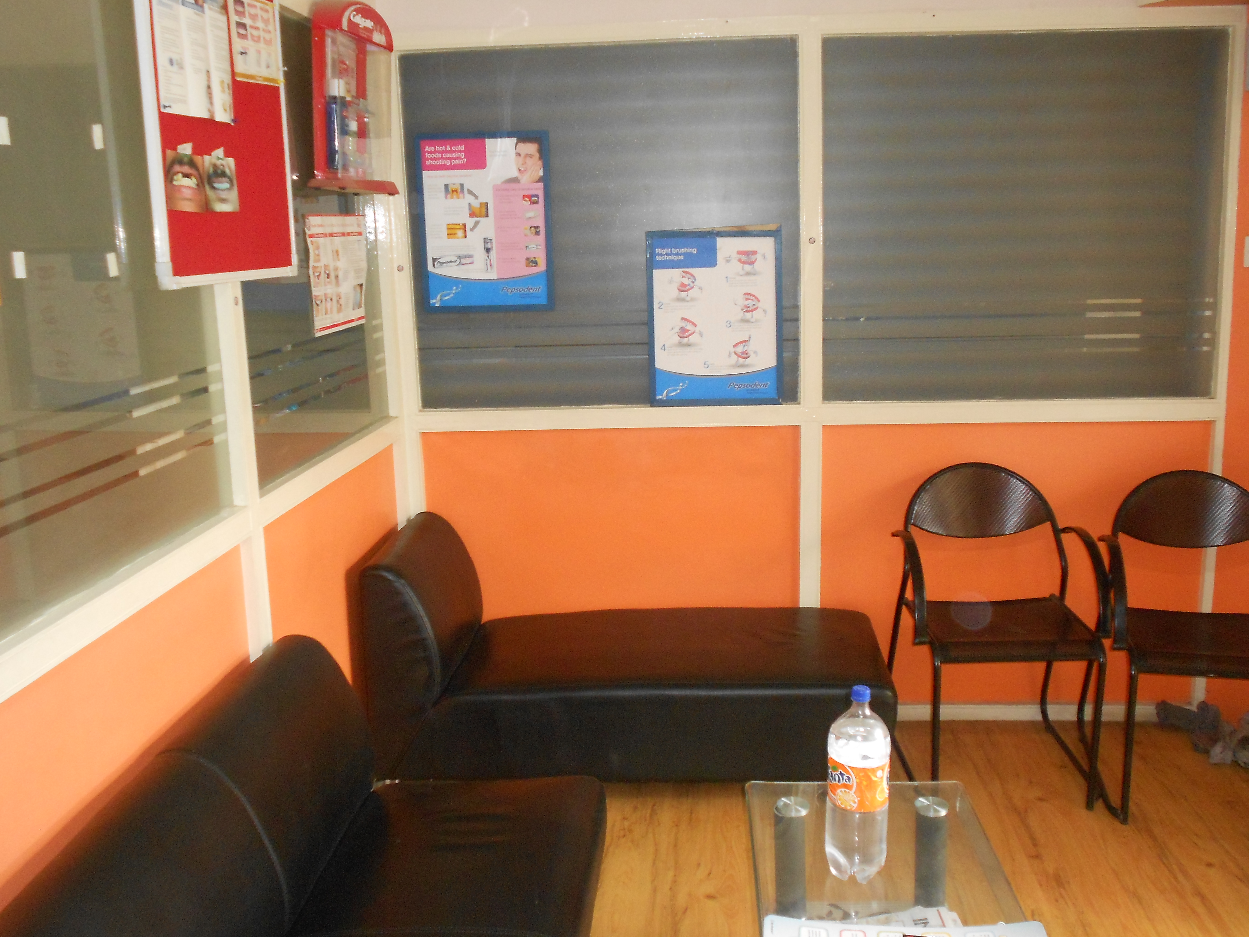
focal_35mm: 32
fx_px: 1155
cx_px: 624
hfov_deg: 56.8
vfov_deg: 44.2
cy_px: 468
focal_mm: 6
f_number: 3.6
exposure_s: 1/30
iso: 320
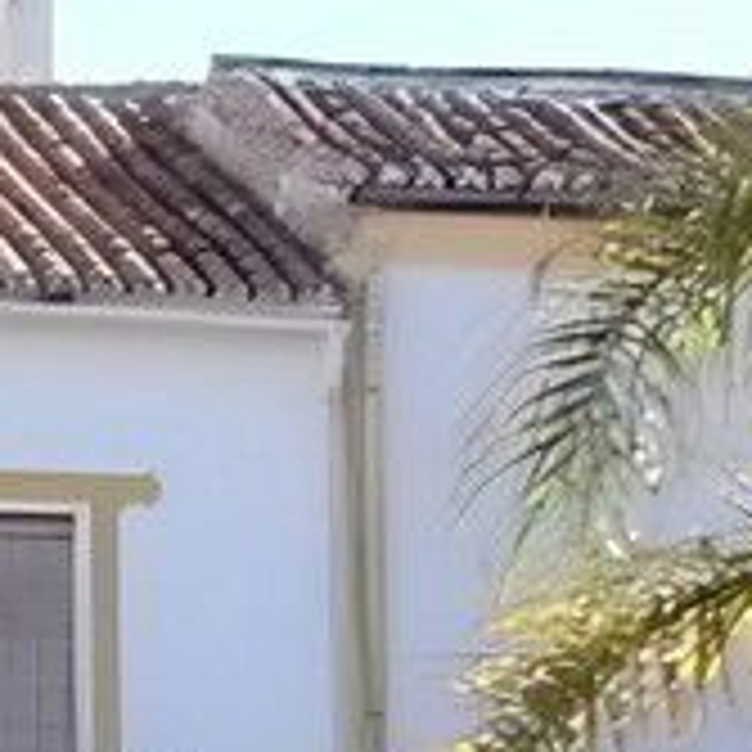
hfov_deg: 9.0
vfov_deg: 9.3
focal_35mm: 183
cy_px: 1054
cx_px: -698
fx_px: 4498
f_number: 7.9
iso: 100
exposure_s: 1/125
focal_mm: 4.2
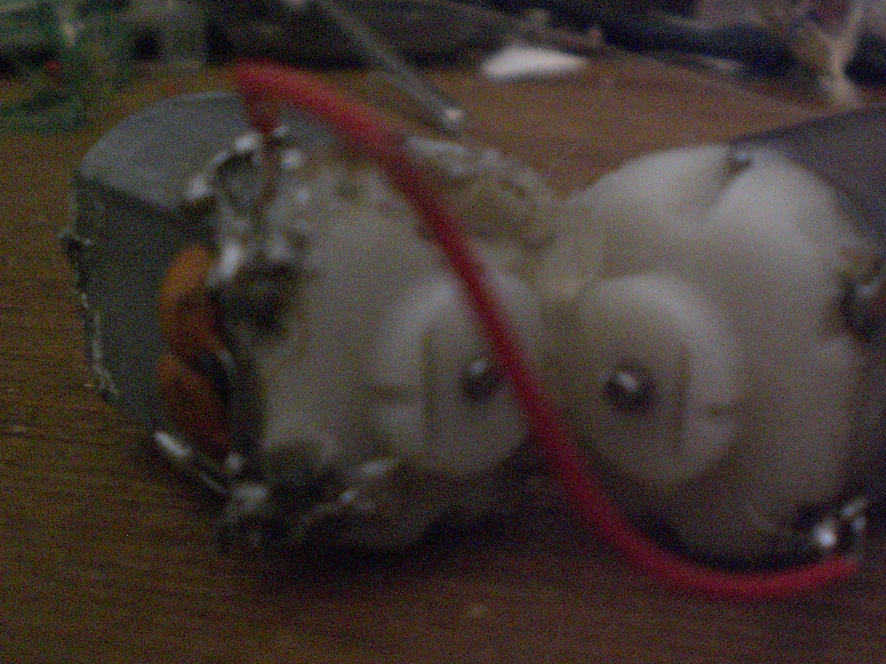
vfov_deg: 26.0
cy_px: 427
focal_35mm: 56
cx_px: 555
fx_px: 1433
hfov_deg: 34.2
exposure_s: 1/15
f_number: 3.1
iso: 800
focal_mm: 6.3
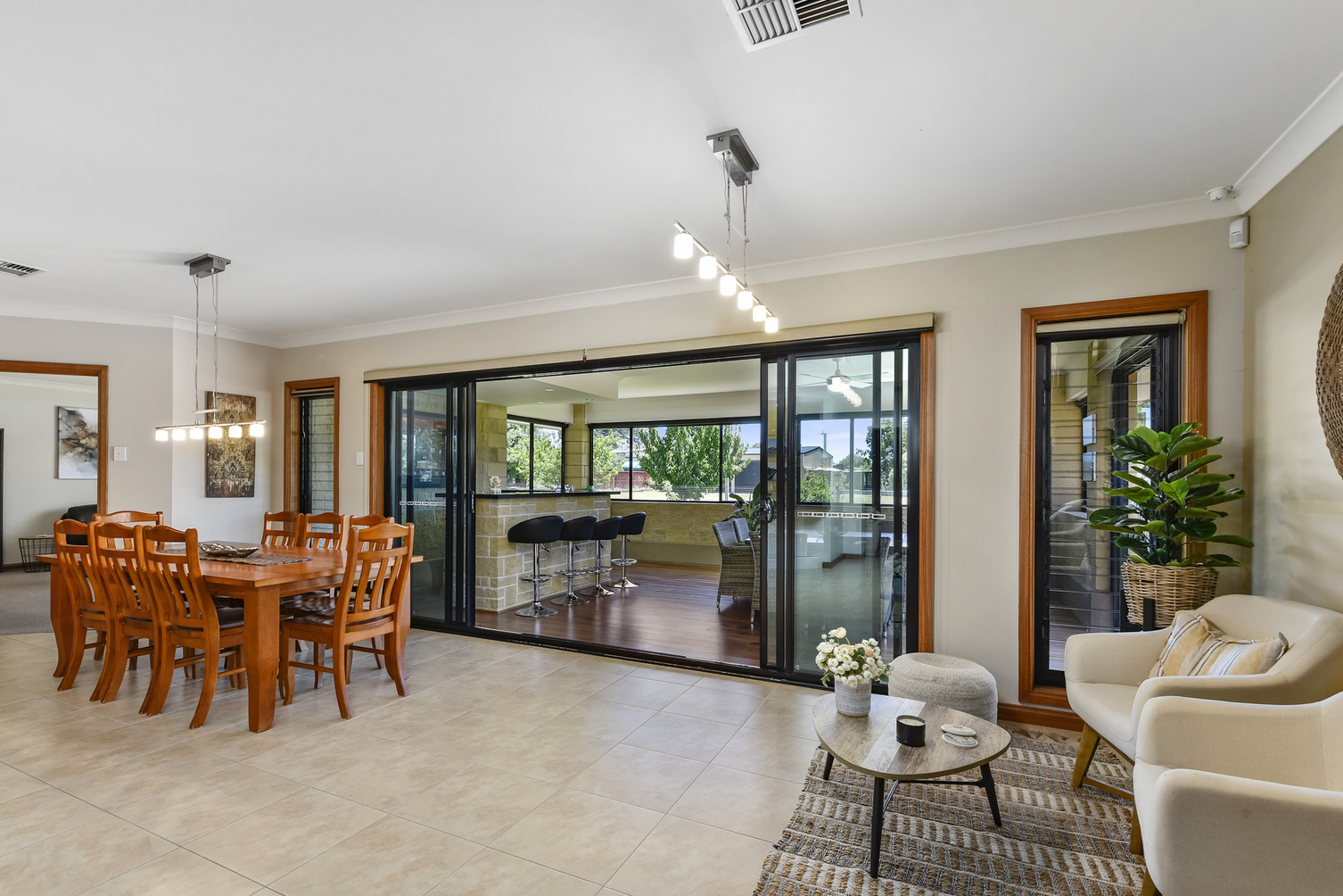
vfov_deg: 70.4
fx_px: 634
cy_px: 467
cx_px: 655
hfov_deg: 93.3
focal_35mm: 17
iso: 125
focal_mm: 16
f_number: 11
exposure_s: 1/1.67
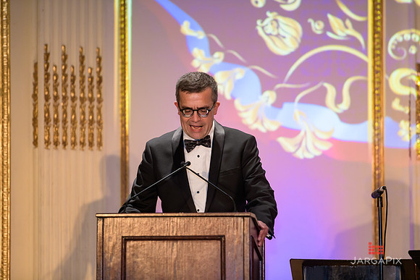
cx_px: 210
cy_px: 140
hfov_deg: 10.3
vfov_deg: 6.9
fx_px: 2334
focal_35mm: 200
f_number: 3.2
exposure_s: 1/125
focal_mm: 200
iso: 1250
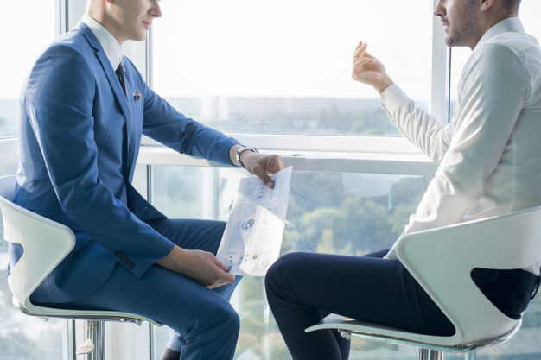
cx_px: 270
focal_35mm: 50
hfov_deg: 39.6
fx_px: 751
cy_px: 180
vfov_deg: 27.0
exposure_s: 1/200
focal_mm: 50
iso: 250
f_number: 4
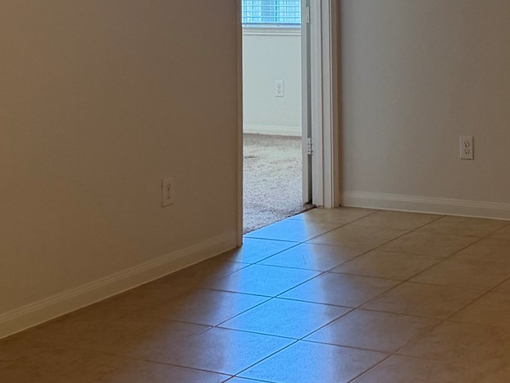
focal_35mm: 79
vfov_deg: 17.5
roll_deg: +1.0
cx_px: 462
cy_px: -113
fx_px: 1164
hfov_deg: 24.0
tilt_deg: +2.5
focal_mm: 6.76
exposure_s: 1/120
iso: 250
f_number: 1.78
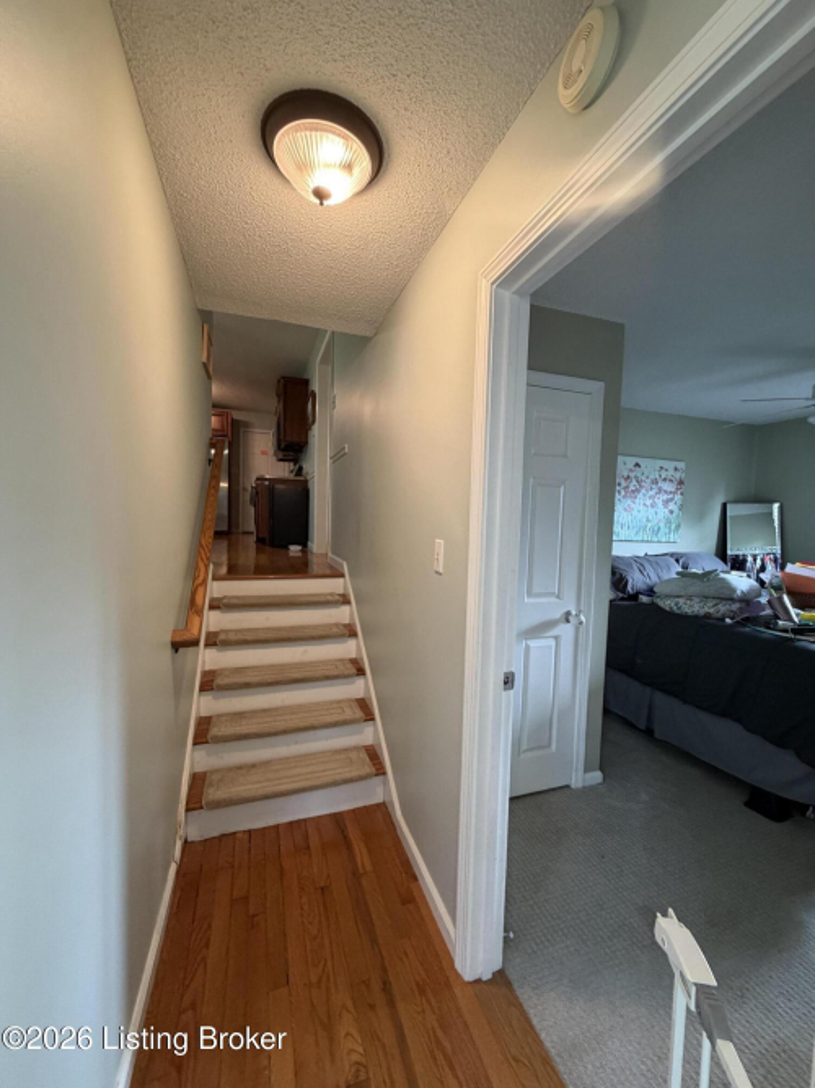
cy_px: 544
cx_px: 408
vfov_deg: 102.1
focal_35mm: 14
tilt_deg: -3.3
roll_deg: -2.3
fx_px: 440
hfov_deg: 85.7
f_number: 2.2
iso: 250
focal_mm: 2.22
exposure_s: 1/60
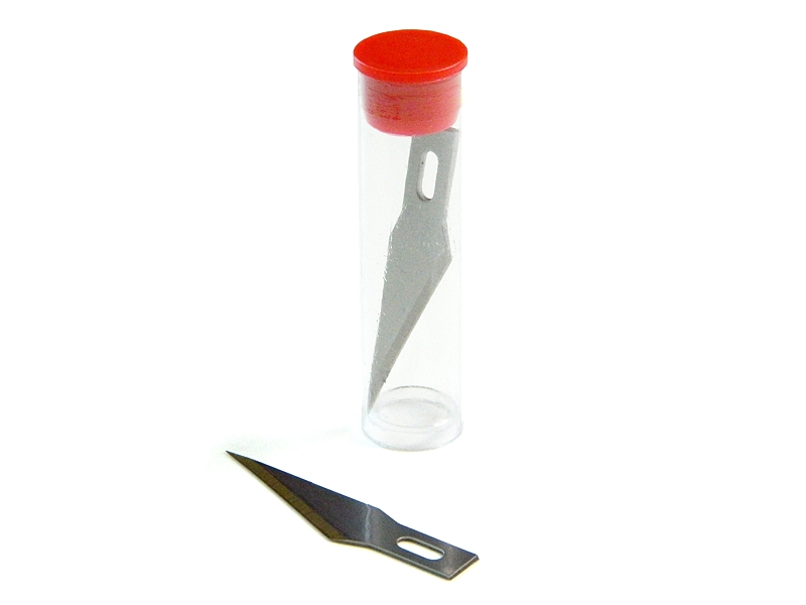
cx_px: 403
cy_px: 302
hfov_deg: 23.3
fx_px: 1956
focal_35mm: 84
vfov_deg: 17.6
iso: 400
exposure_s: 1/250
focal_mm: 15.1
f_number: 4.2
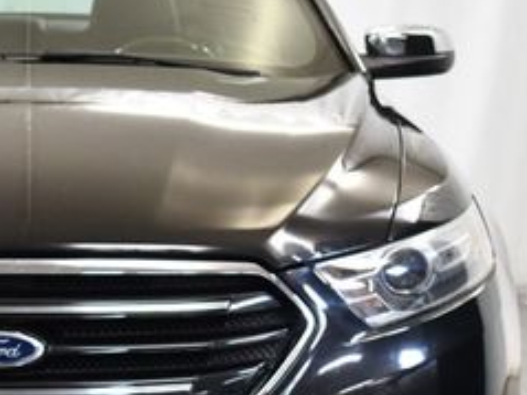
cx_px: 13
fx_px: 1963
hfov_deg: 15.1
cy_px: 285
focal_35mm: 129
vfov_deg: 11.5
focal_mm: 25
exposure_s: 1/125
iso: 1250
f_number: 4
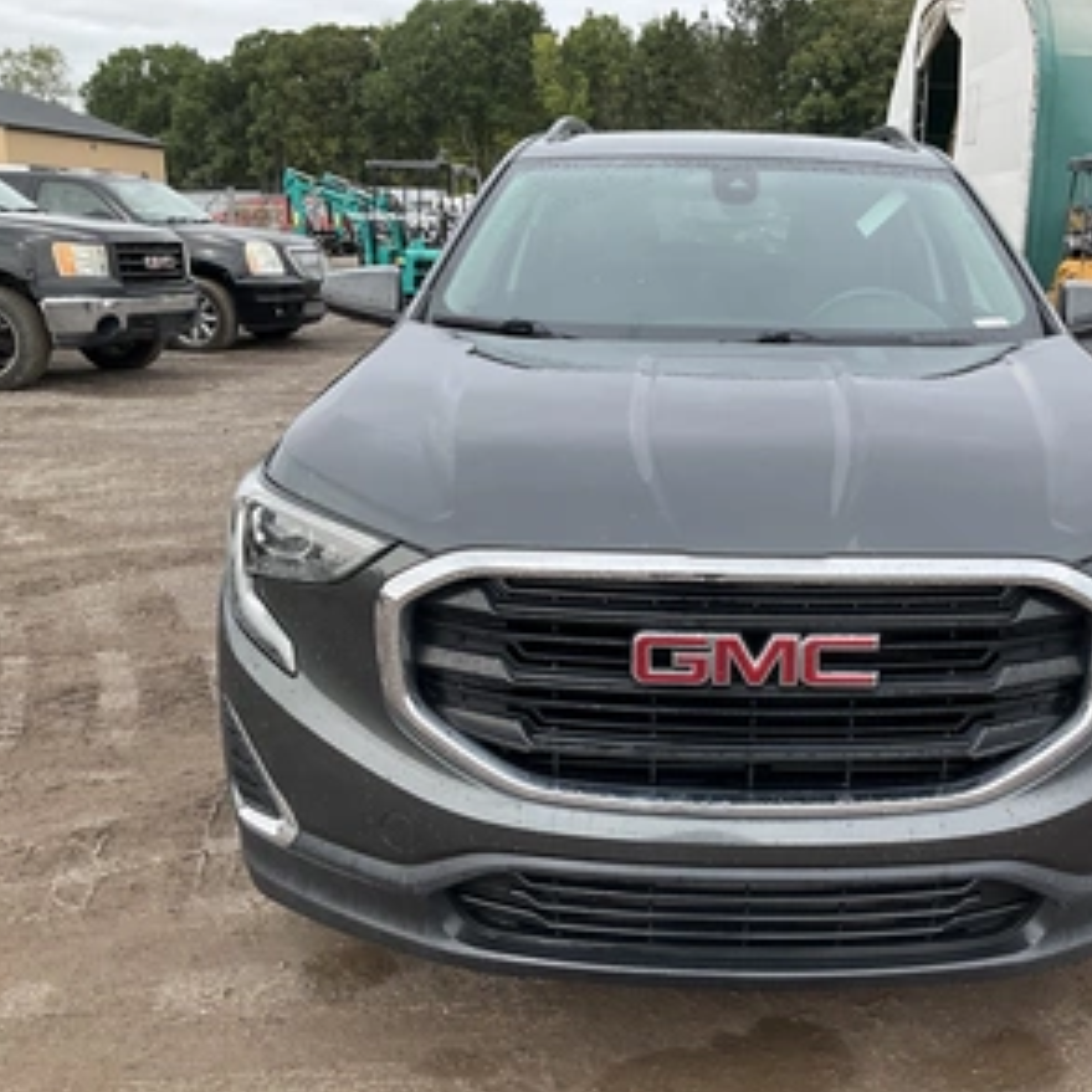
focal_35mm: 35
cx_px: 716
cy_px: 548
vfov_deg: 47.2
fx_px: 1249
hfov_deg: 46.6
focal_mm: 3
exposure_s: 1/620
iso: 25
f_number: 1.8
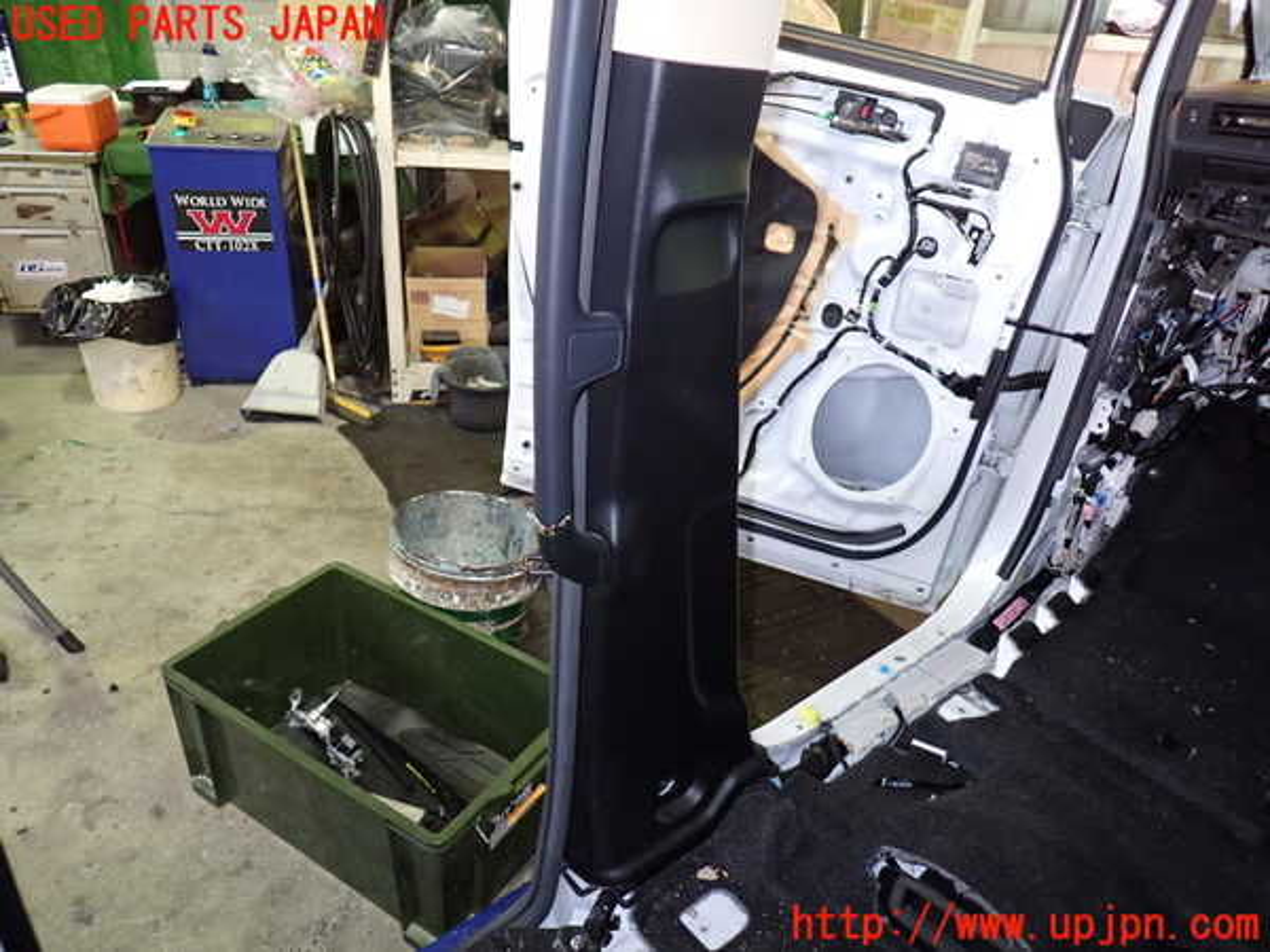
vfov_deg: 54.9
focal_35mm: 25
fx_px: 917
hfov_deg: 69.4
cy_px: 476
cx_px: 635
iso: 320
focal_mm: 4.5
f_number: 2
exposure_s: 1/30
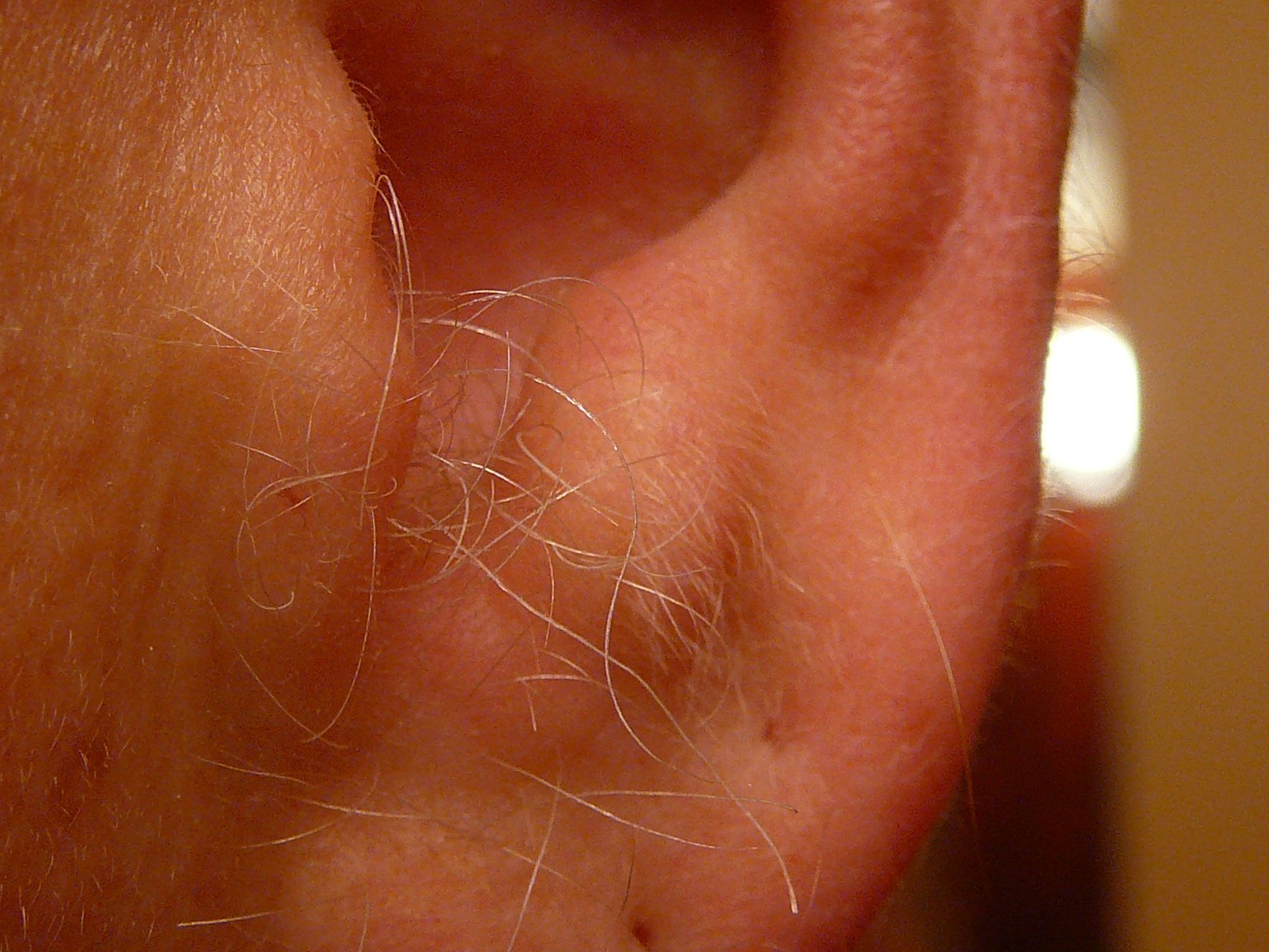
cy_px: 531
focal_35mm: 57
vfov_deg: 25.6
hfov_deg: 33.8
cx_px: 573
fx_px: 2089
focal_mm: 7
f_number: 3.3
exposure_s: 1/30
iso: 160
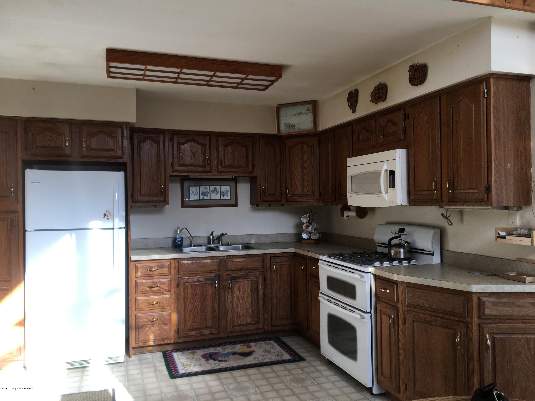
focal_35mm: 29
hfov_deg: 61.7
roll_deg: -1.0
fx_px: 448
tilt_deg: -0.8
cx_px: 268
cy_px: 200
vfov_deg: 48.2
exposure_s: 1/120
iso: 40
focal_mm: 4.15
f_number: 2.2
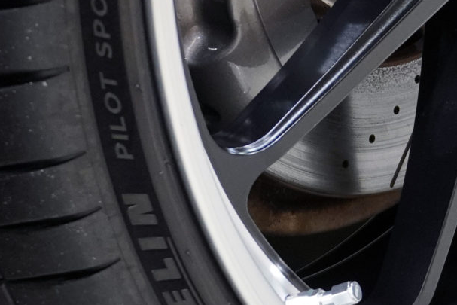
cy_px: -150
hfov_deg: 9.5
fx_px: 2730
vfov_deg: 6.3
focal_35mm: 215
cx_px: 510
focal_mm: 34
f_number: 4.5
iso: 1250
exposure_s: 1/60
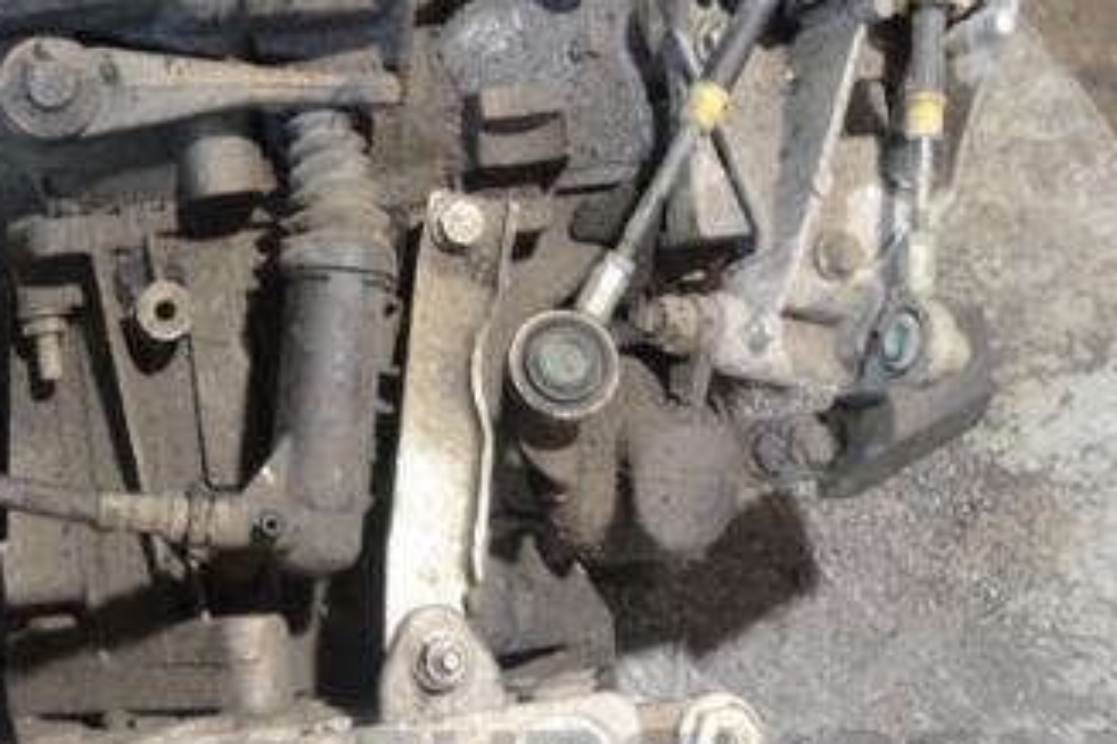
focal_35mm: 77
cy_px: 328
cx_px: 290
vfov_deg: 17.7
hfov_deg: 26.0
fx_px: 2389
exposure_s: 1/30
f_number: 4.5
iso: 1400
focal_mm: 28
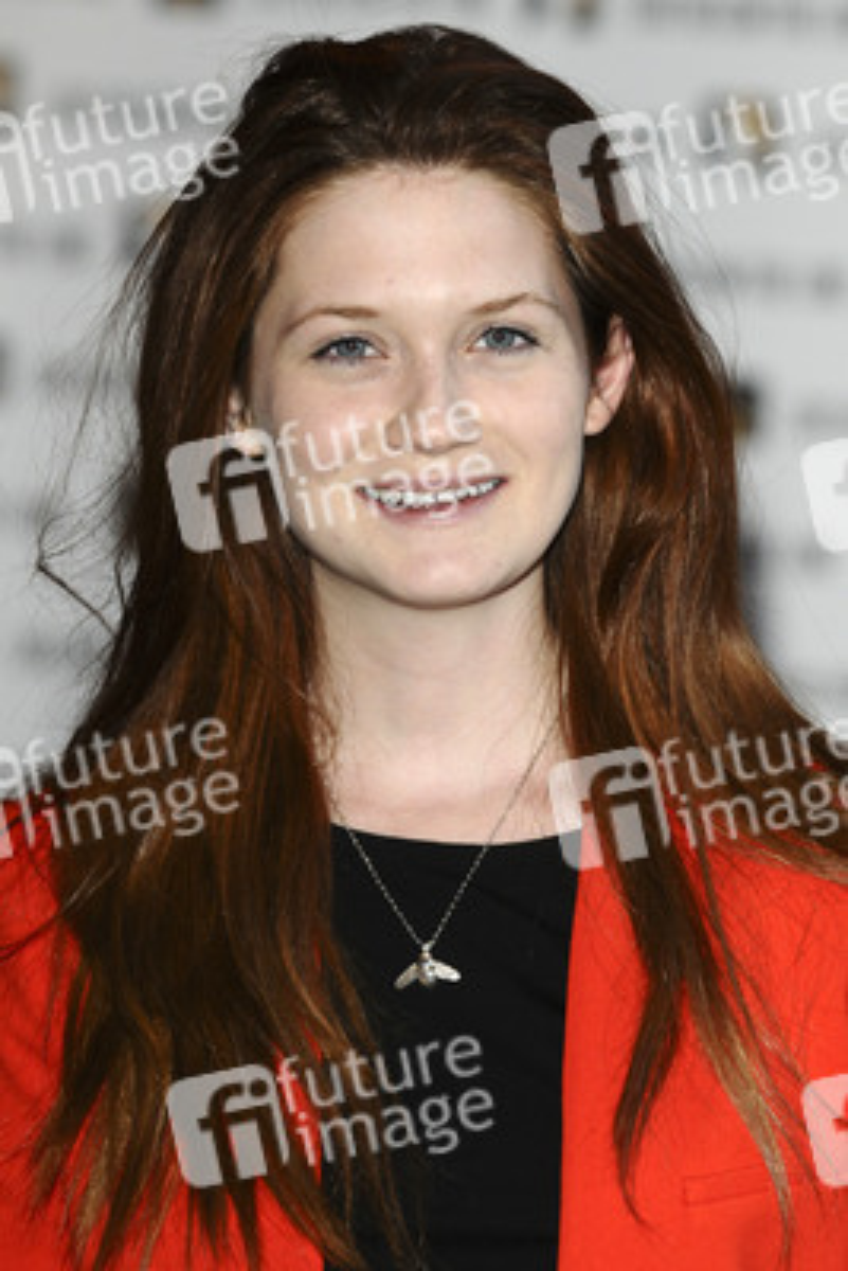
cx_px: 424
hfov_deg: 7.0
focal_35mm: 195
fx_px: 6884
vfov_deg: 10.5
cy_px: 636
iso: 640
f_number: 4
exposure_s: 1/160
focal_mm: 130
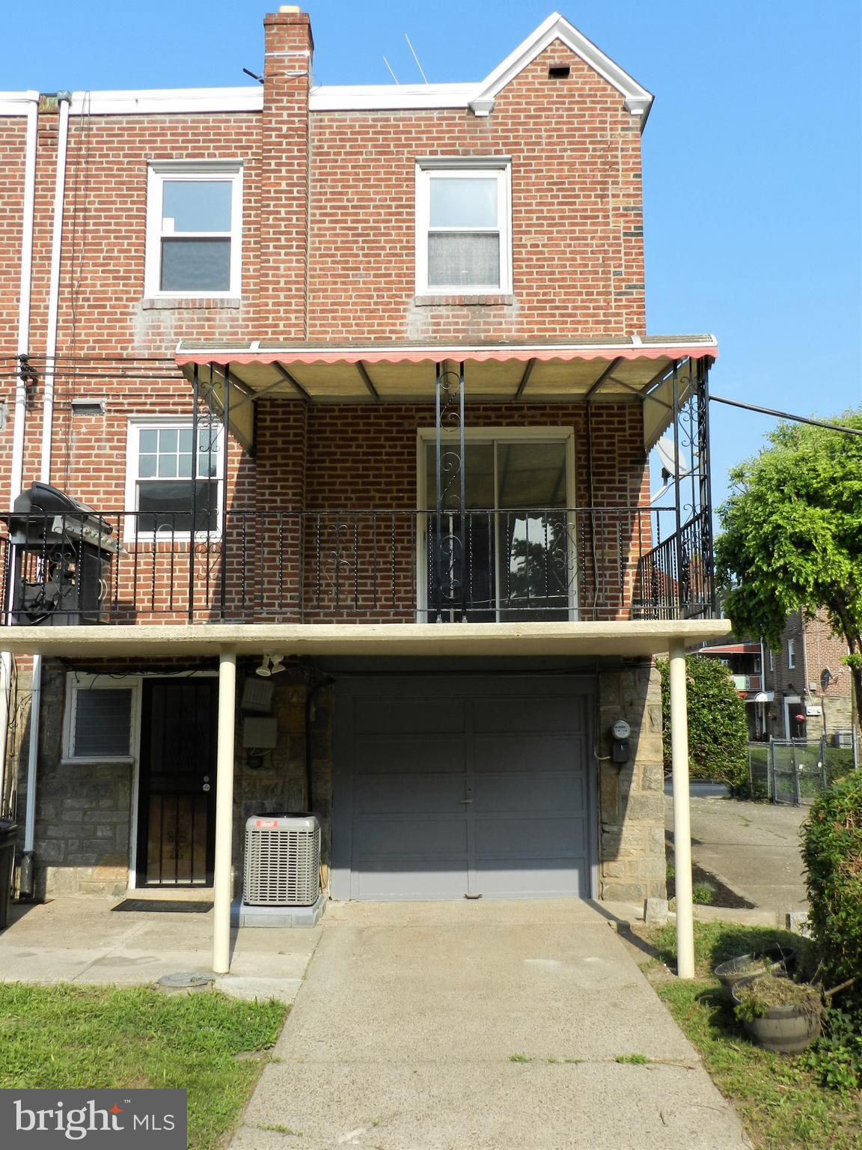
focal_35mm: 32
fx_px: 1062
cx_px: 431
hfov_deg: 44.2
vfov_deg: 56.8
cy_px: 575
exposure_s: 1/800
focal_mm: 5.6
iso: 160
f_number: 4
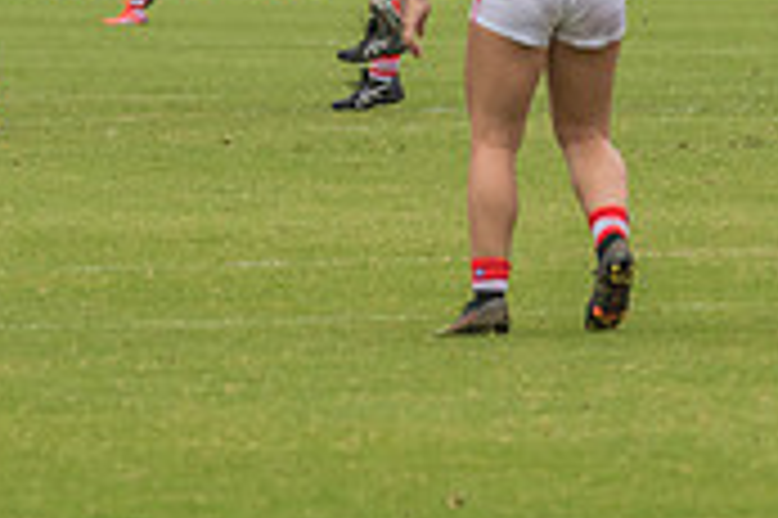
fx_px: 22994
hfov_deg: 1.9
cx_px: -21
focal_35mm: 1065
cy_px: -318
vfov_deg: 1.3
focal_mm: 300
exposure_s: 1/1250
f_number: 10
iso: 800
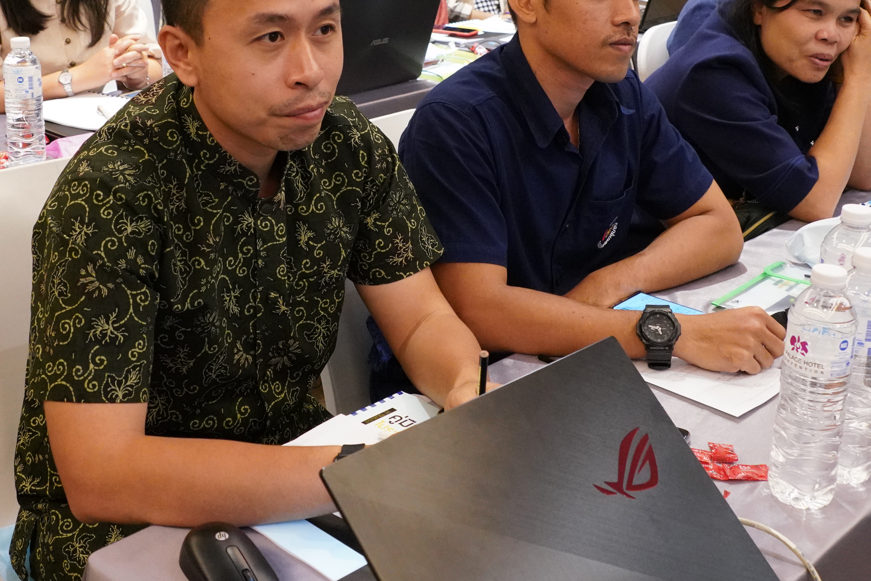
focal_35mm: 49
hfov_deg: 40.2
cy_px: 140
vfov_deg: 27.1
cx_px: 362
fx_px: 1186
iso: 6400
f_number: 6.3
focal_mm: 24
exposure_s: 1/60
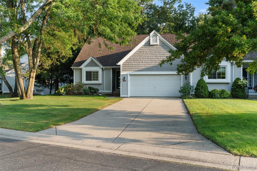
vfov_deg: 37.8
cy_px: 86
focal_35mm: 35
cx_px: 128
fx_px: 250
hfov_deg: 54.4
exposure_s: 1/13
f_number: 8
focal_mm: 35
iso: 100
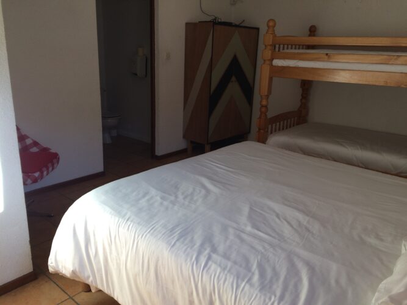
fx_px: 341
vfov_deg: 48.2
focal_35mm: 29
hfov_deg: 61.7
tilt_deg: -19.0
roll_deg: -3.0
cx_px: 204
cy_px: 152
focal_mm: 4.15
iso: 32
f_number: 2.2
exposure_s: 1/100
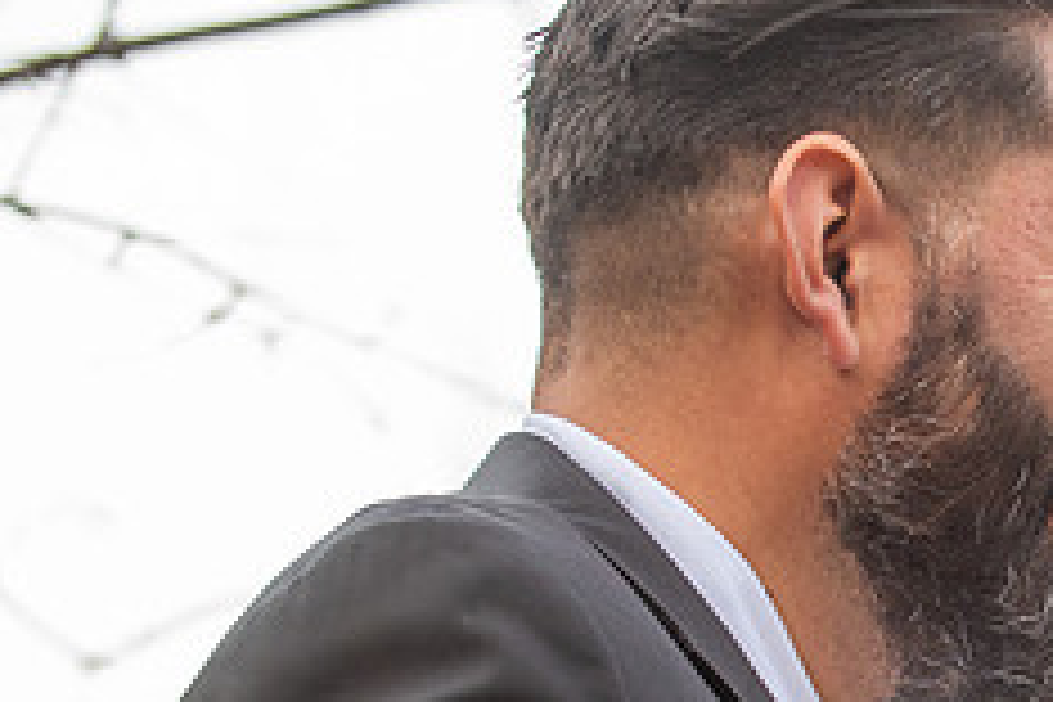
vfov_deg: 3.3
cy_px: 1149
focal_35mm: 409
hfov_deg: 5.0
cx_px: 1947
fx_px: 11962
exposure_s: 1/200
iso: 250
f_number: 3.5
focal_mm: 105
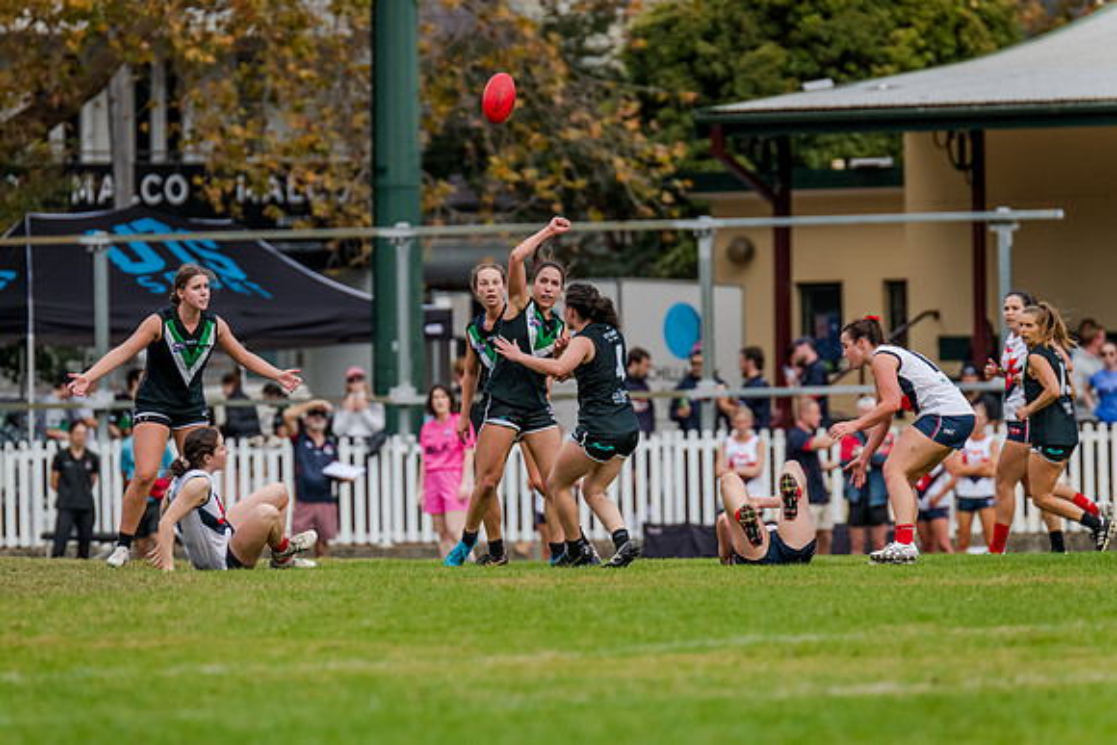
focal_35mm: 450
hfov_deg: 4.6
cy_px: 359
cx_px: 518
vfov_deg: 3.1
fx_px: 13976
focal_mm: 420
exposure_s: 1/1600
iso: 800
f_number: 5.6
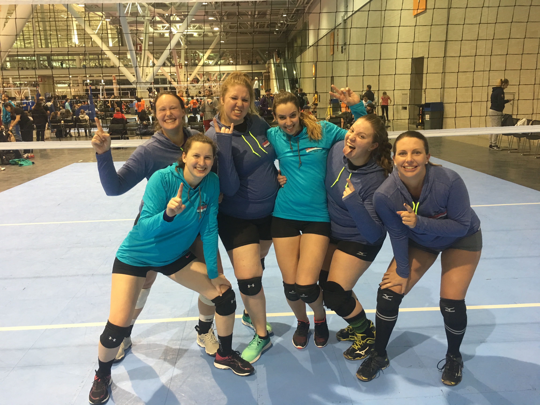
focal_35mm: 29
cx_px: 270
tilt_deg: -13.0
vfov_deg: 48.2
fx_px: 452
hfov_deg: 61.7
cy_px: 202
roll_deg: +1.0
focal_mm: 4.15
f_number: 2.2
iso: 50
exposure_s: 1/15
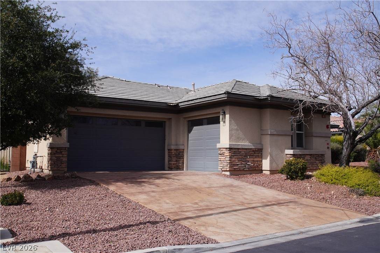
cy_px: 126
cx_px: 190
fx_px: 364
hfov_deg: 55.1
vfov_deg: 38.4
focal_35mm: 34
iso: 100
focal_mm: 23
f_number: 5
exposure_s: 1/800
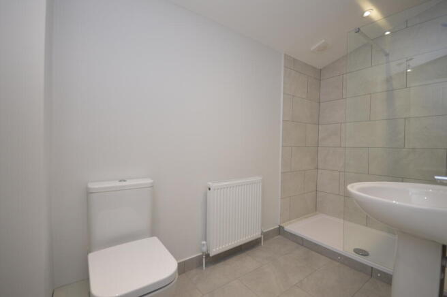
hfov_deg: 100.4
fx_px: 186
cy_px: 148
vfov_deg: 77.2
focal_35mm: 15
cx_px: 224
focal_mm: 10
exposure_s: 1/60
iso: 450
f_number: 4
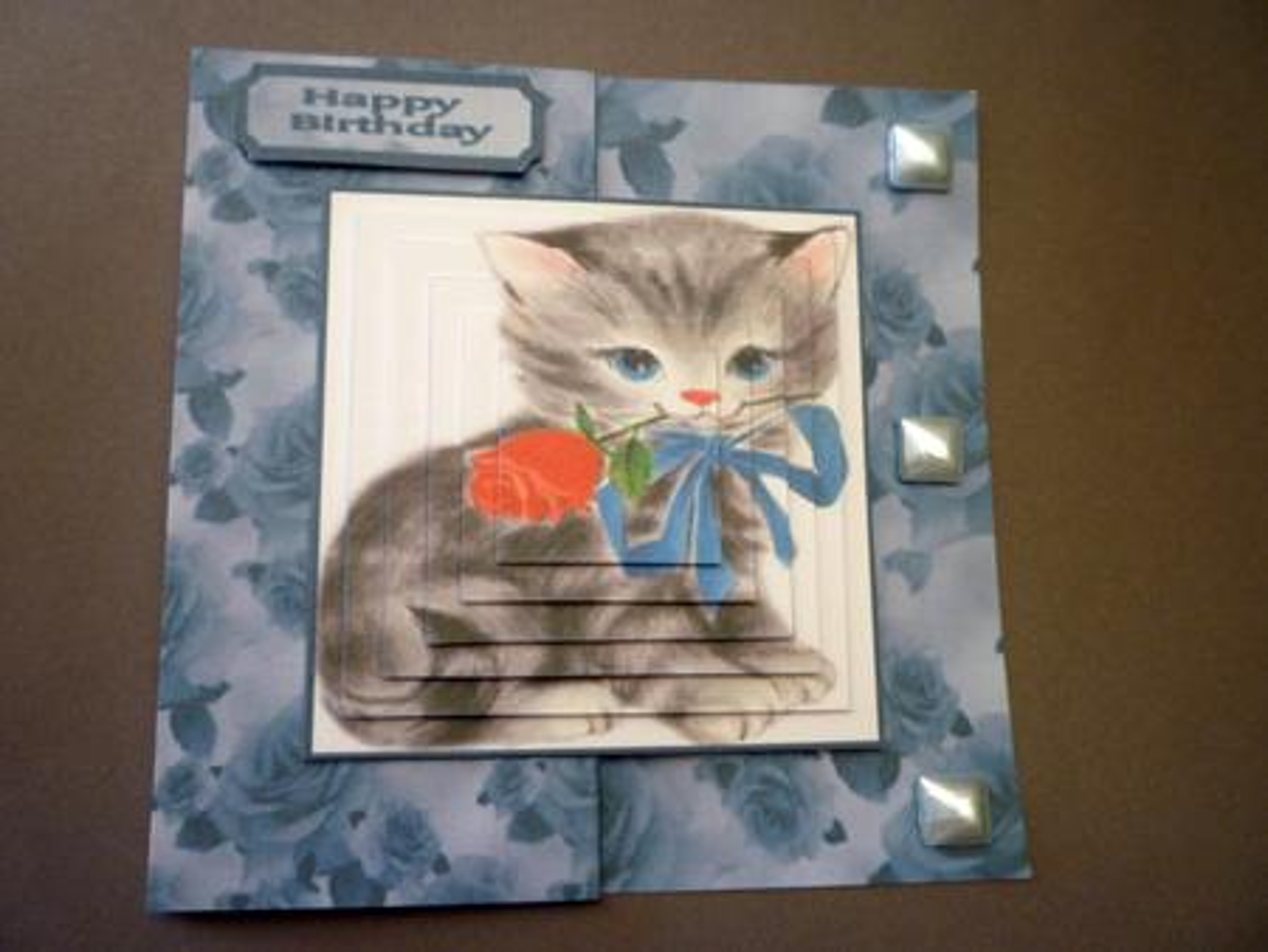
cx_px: 634
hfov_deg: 61.6
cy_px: 476
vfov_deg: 48.3
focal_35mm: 29
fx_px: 1063
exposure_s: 1/30
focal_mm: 5.2
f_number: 3.3
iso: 160
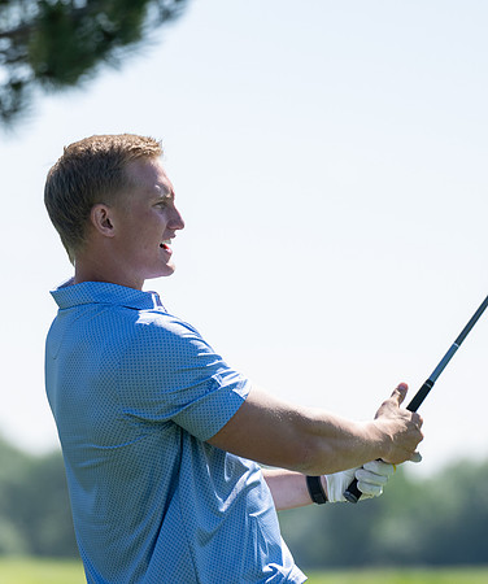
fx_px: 7055
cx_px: 196
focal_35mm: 401
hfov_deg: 4.0
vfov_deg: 4.7
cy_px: 292
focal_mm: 290
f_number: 5.6
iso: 200
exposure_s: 1/800
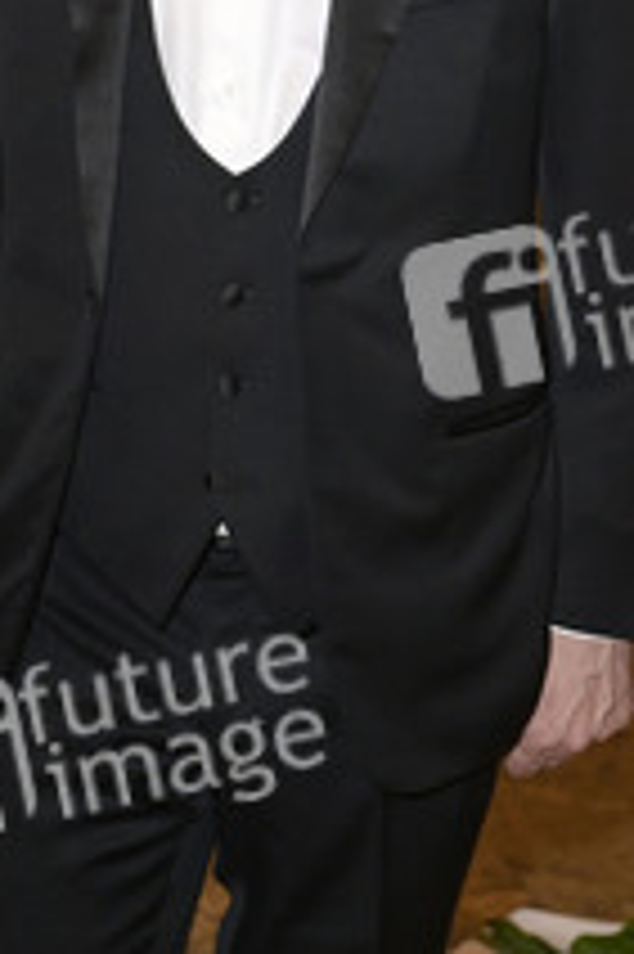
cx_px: 225
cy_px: 68
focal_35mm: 132
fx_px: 3492
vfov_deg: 15.3
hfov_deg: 10.4
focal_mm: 70
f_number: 5.6
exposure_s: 1/125
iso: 2500
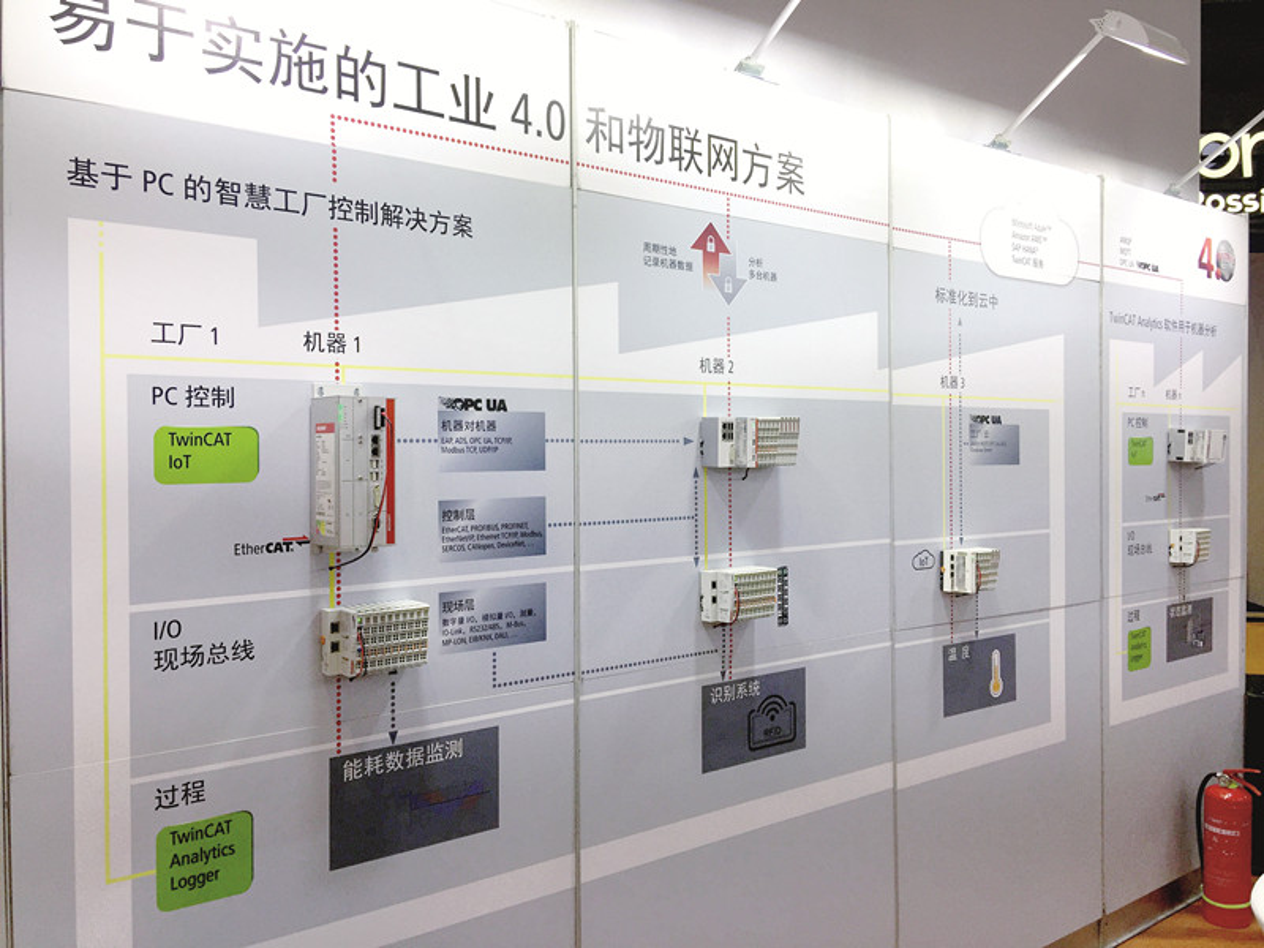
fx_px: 1059
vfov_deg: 48.2
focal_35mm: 29
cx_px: 632
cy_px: 474
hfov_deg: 61.7
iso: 32
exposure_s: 1/180
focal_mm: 4.15
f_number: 2.2
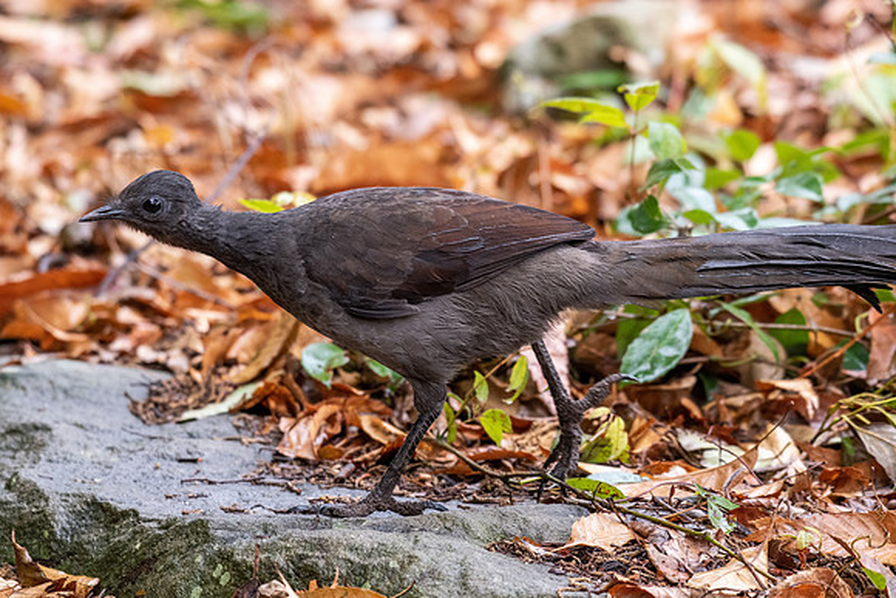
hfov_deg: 5.9
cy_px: 242
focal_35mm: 348
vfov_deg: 4.0
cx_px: 454
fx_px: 8654
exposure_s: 1/250
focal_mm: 290
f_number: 5.6
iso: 1600
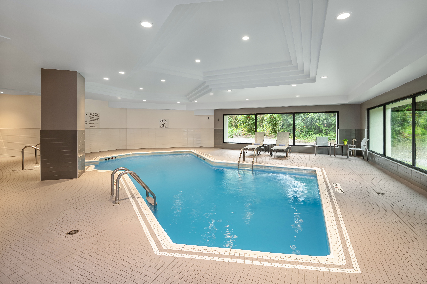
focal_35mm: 16
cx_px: 214
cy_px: 142
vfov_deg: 73.7
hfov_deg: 96.8
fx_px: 190
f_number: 11
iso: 200
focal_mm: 16
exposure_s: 1/2.5
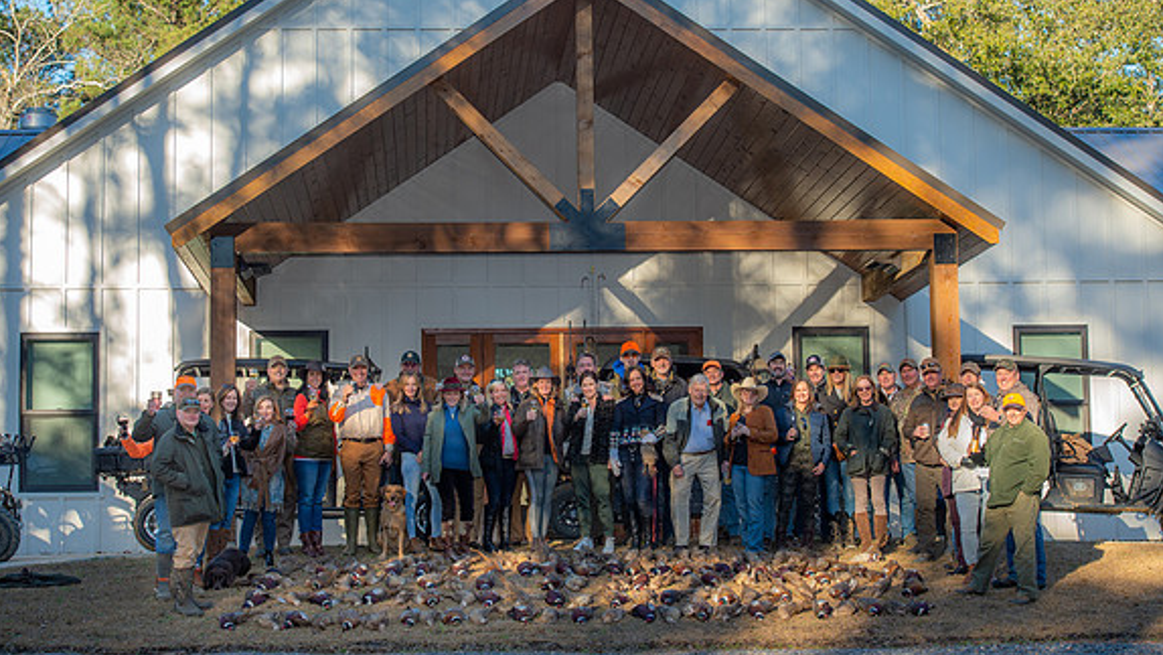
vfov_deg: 16.3
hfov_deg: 28.6
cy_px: 300
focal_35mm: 74
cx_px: 577
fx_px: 2282
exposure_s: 1/125
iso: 160
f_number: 5.6
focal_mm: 70
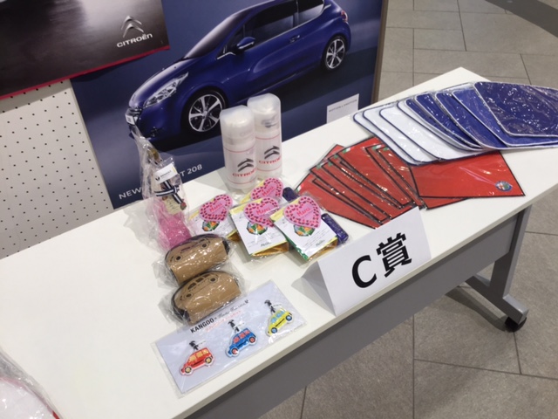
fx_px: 500
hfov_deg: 58.4
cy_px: 210
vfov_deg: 45.4
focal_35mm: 31
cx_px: 279
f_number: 2.4
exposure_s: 1/30
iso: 32
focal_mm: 3.3
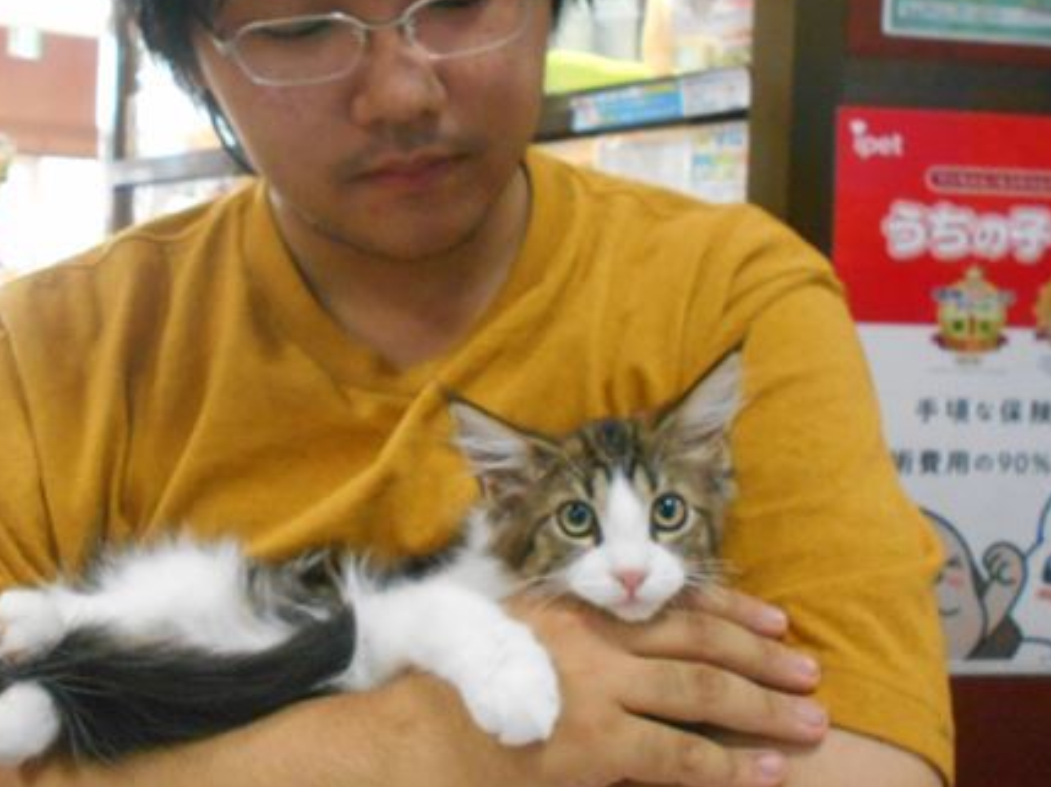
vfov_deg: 34.3
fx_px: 1274
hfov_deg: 44.7
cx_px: 439
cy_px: 363
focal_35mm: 42
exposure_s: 1/160
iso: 800
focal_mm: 5.1
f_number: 3.4
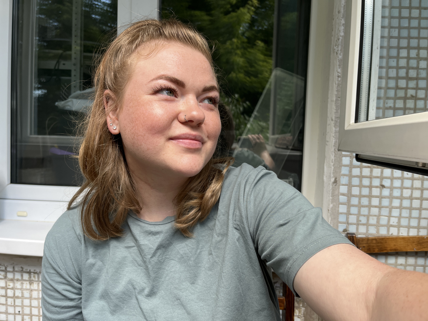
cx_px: 214
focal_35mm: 26
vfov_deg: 53.1
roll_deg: -1.7
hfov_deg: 67.3
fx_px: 321
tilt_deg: -2.4
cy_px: 160
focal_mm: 5.1
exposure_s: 1/282
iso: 40
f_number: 1.6
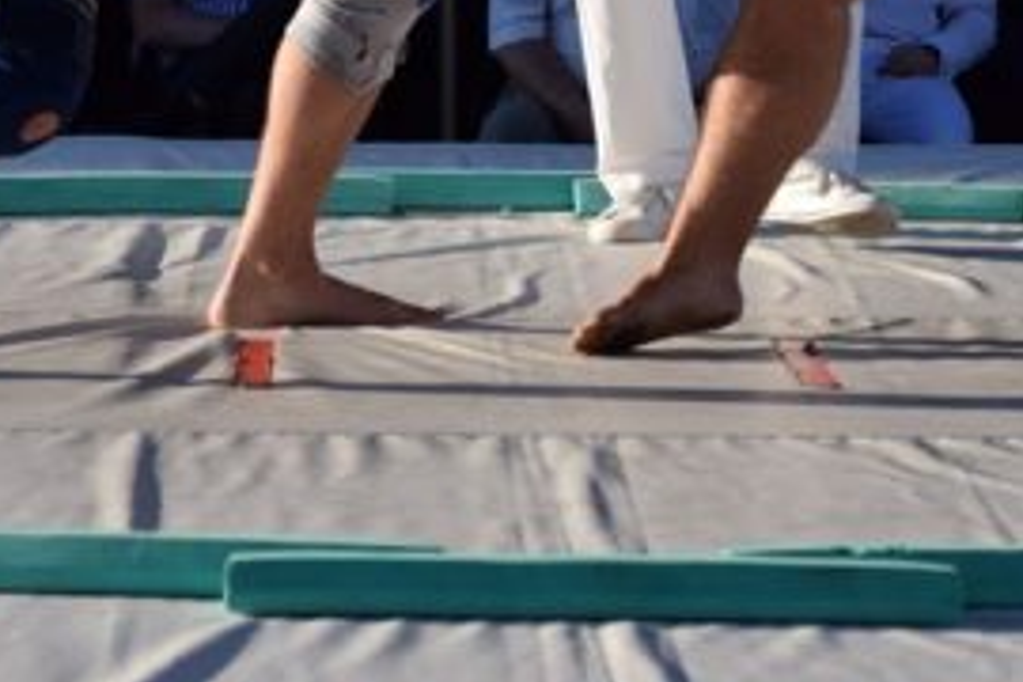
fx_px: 9105
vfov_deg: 4.3
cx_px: 496
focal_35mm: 320
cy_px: -102
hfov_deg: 6.4
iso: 400
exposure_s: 1/1250
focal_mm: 75
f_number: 5.3
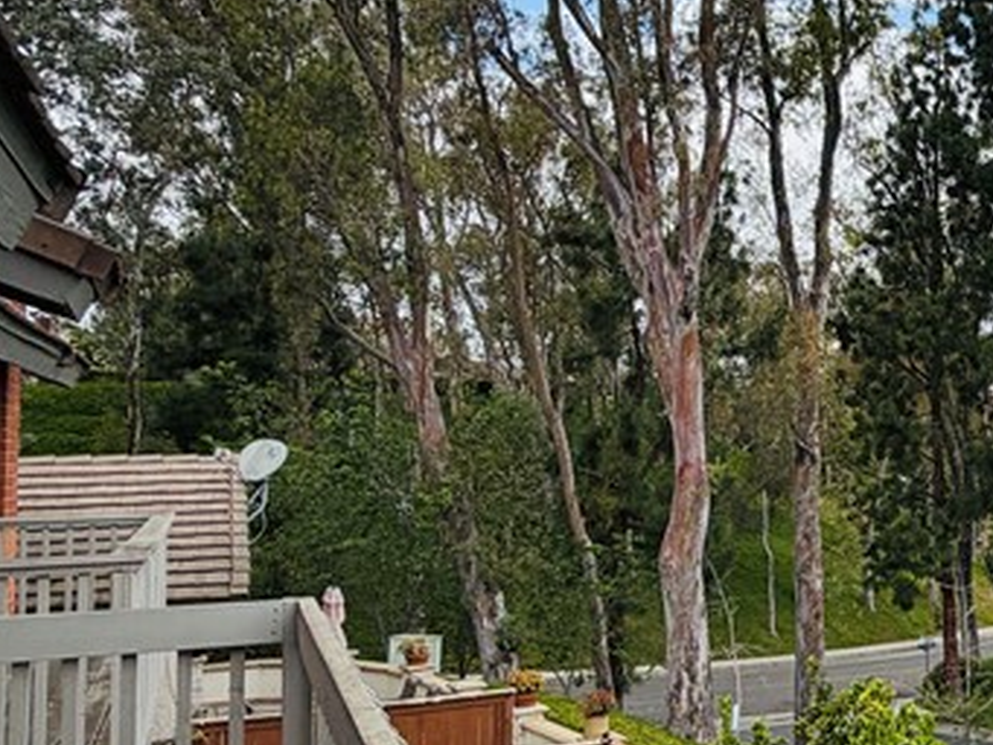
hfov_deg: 38.2
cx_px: 1057
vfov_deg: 34.3
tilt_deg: +1.3
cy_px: 405
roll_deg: +0.7
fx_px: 1205
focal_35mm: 42
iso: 20
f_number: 2.2
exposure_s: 1/770
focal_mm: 2.22
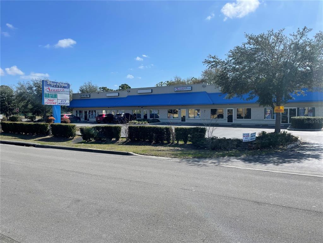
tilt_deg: +0.4
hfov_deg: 67.3
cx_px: 162
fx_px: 243
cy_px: 122
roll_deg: -0.3
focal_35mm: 26
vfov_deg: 53.1
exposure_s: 1/4464
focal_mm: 4.2
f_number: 1.6
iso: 32
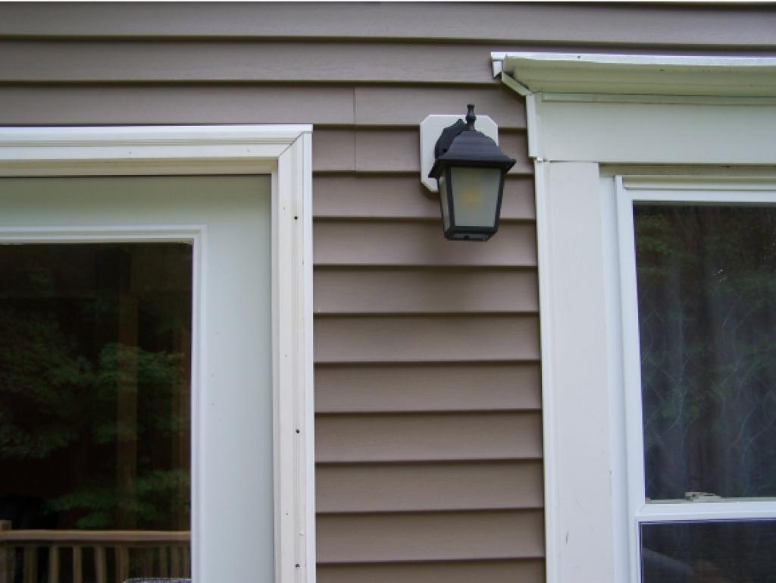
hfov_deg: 49.0
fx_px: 852
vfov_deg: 37.8
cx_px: 388
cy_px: 292
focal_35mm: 38
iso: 80
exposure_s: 1/60
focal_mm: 6.3
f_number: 2.8
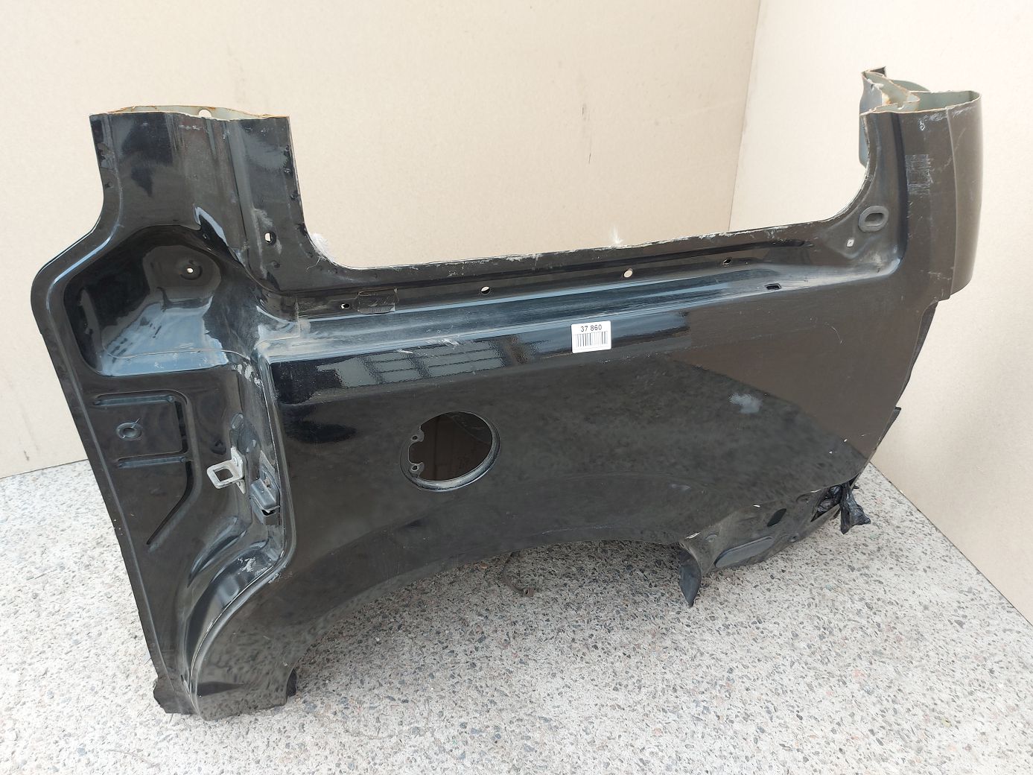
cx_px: 516
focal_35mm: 24
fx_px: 716
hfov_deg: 71.6
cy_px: 388
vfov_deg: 56.8
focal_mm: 5.23
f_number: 1.8
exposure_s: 1/50
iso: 40
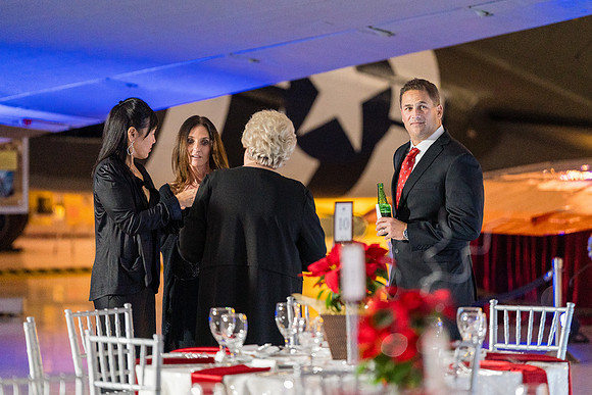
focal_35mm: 208
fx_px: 3417
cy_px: 190
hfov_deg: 9.9
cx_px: 307
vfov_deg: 6.6
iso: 3200
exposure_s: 1/250
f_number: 2.8
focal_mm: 200
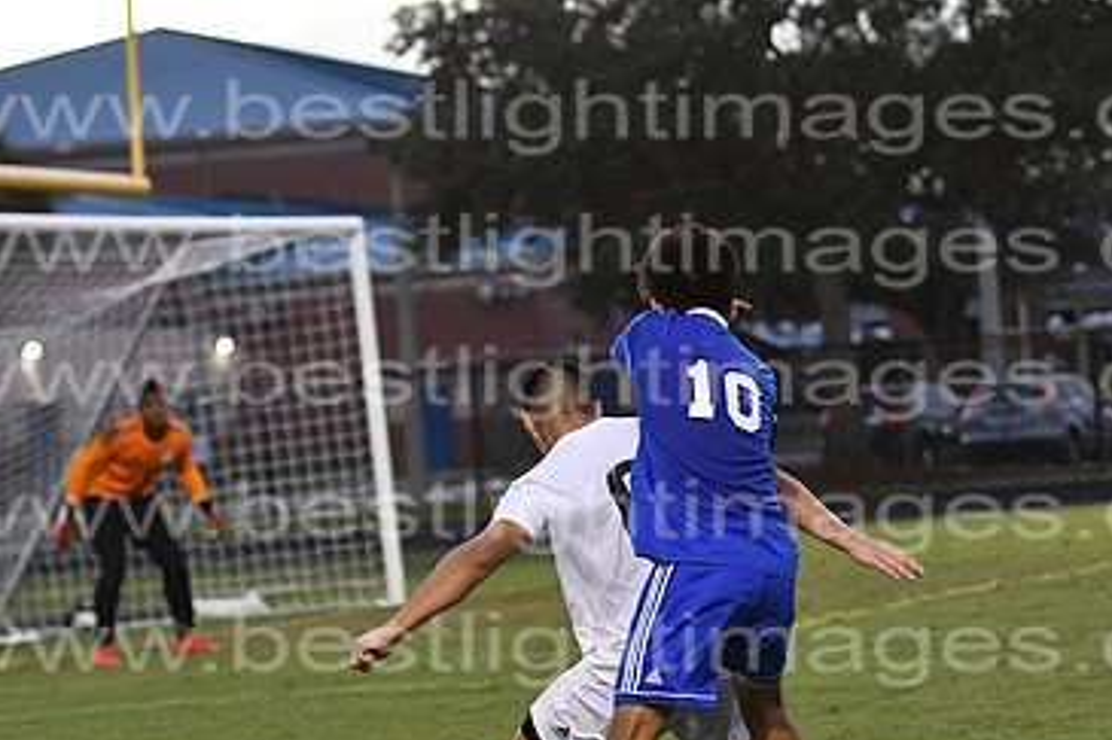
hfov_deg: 10.1
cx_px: 637
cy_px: 583
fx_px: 6261
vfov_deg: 6.8
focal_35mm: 203
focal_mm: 85
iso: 3200
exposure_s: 1/800
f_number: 3.2
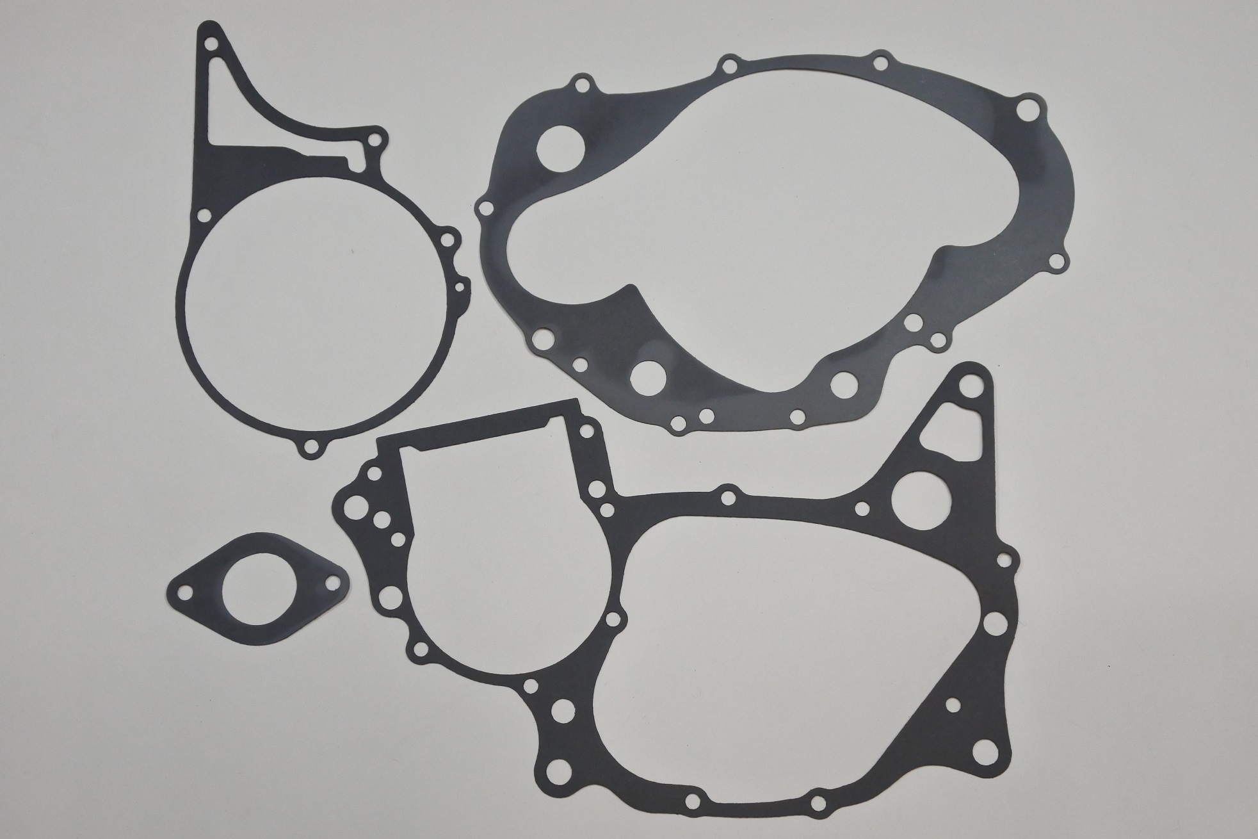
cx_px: 629
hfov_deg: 40.3
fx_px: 1712
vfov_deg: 27.5
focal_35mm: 49
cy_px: 420
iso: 560
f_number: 4.5
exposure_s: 1/125
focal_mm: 18.4
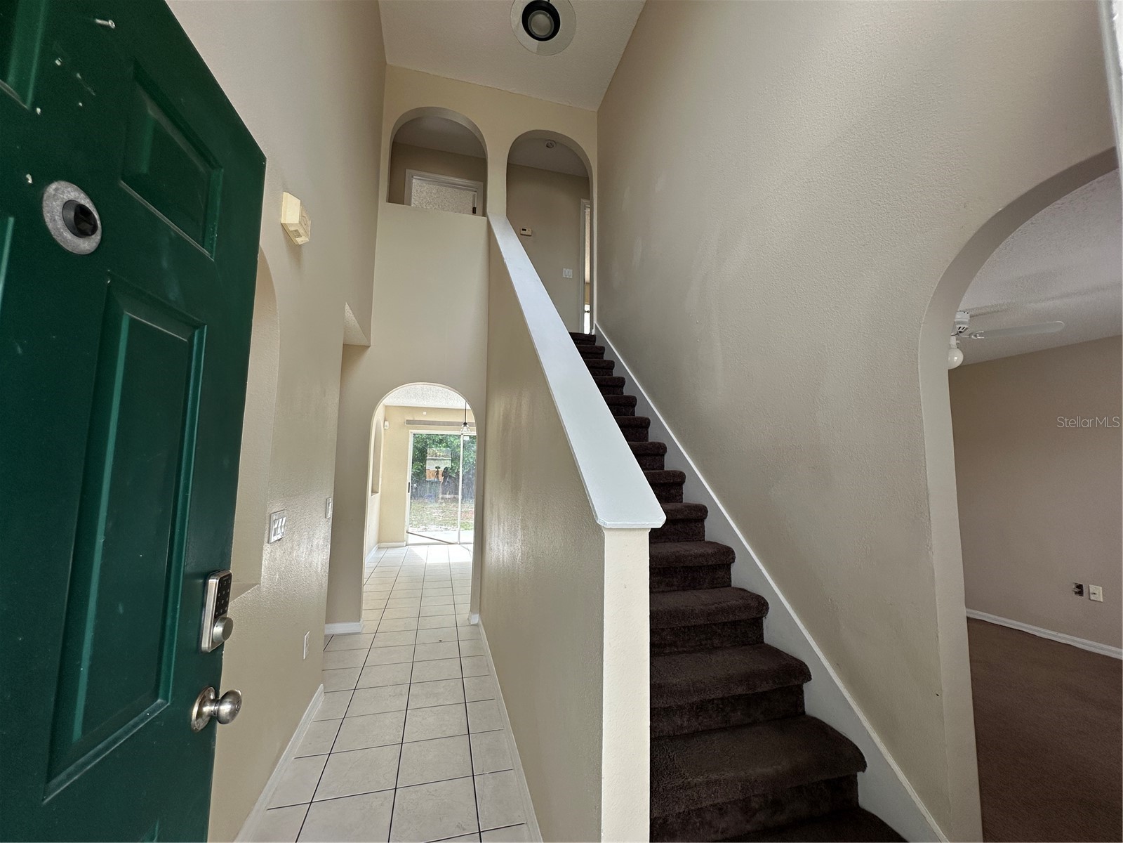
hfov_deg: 102.1
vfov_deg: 85.7
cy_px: 422
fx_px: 454
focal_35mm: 14
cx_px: 562
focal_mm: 2.22
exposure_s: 1/116
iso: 40
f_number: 2.2
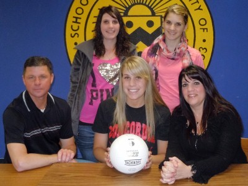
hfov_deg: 42.1
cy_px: 93
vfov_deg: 32.2
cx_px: 124
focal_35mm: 45
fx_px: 322
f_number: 4.6
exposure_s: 1/30
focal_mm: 8.1
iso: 500
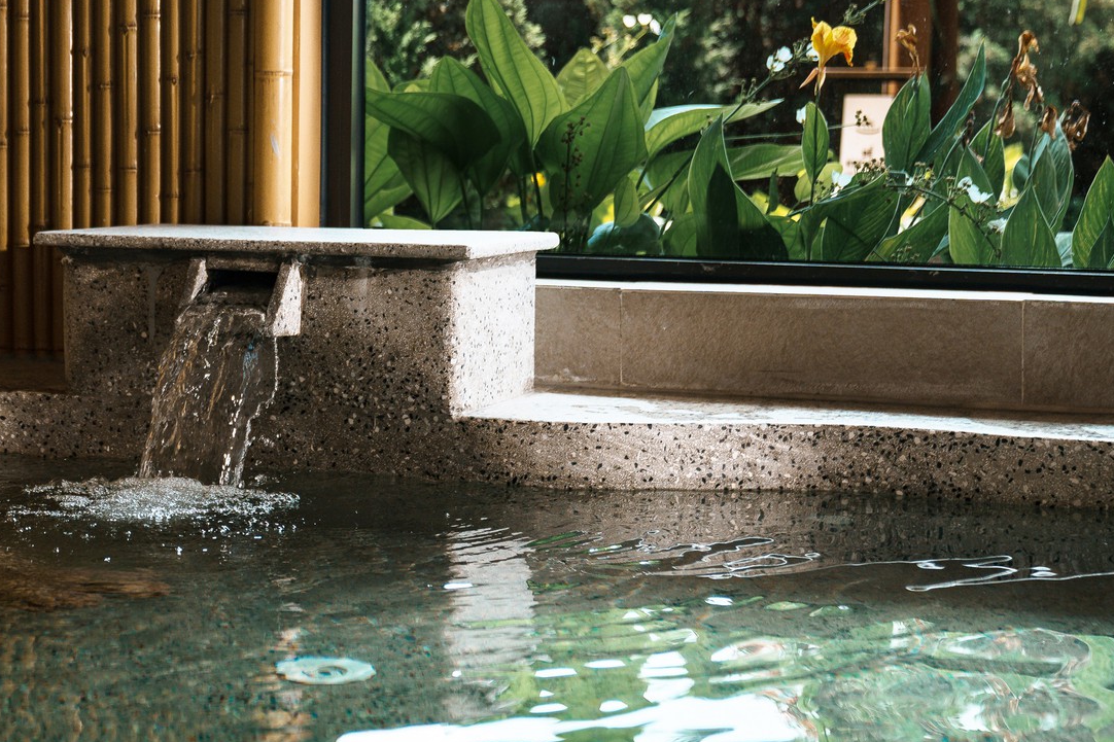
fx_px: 2630
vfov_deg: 16.0
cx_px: 111
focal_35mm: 85
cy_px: 213
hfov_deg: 23.3
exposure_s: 1/500
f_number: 2.8
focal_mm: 46
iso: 400
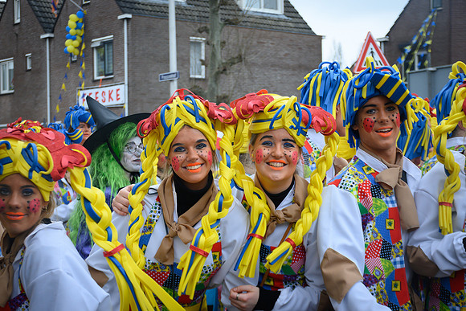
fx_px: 874
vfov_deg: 20.2
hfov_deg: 29.9
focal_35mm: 68
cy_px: 156
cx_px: 233
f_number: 5
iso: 400
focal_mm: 45
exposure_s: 1/250
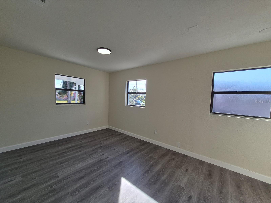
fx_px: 102
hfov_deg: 106.2
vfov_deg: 89.9
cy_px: 102
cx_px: 136
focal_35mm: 13
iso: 50
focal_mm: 1.74
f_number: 2.2
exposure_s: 1/516
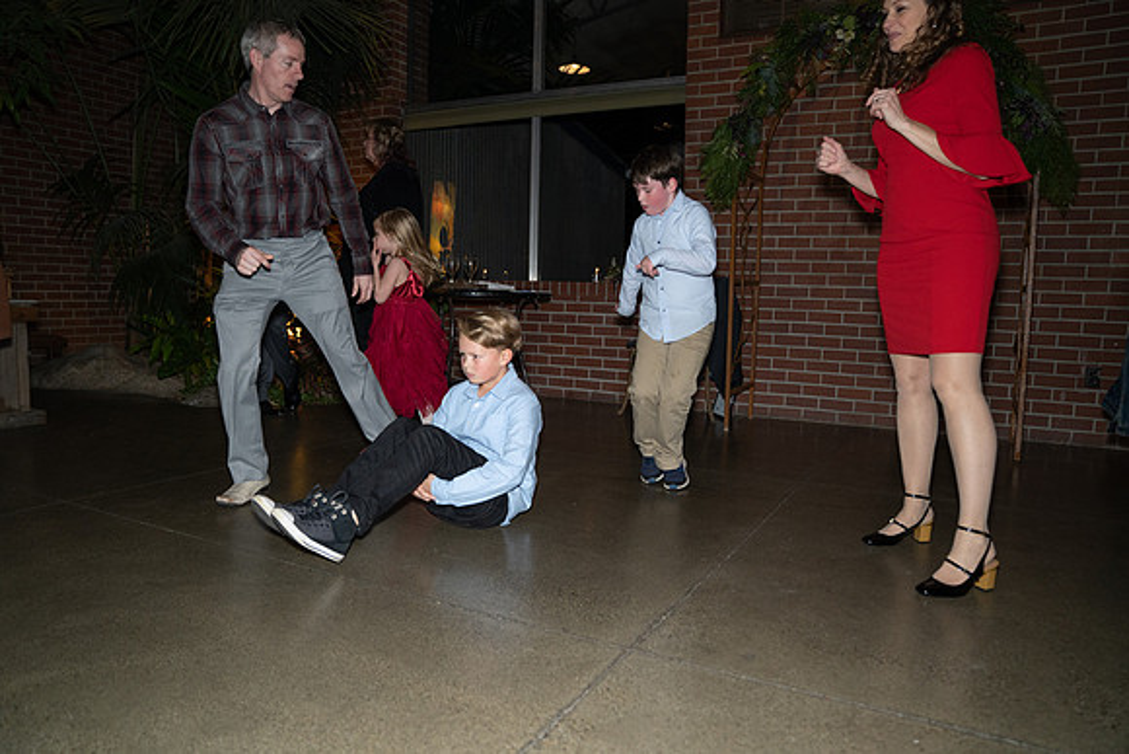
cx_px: 564
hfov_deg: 71.5
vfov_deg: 51.3
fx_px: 784
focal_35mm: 25
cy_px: 377
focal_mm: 25
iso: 1600
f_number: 2.8
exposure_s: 1/250
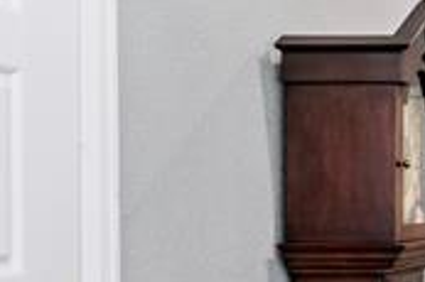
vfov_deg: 15.3
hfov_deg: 18.8
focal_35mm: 89
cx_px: 720
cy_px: 204
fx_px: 1050
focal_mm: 24
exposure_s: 1/15
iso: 640
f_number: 8
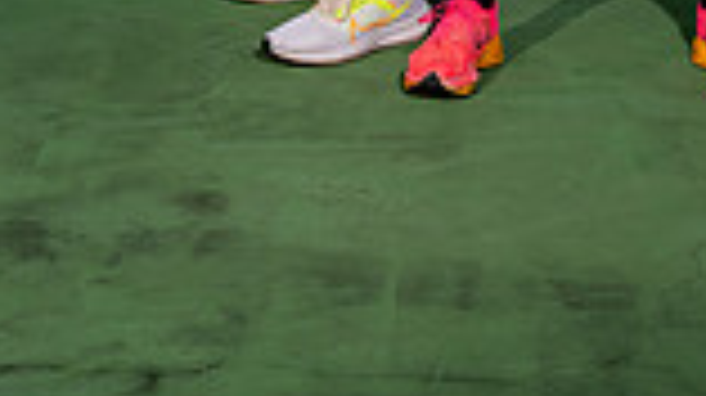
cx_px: 616
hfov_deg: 15.1
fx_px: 2637
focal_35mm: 141
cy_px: -540
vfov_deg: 8.0
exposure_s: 1/1250
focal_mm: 47
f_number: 4
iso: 100
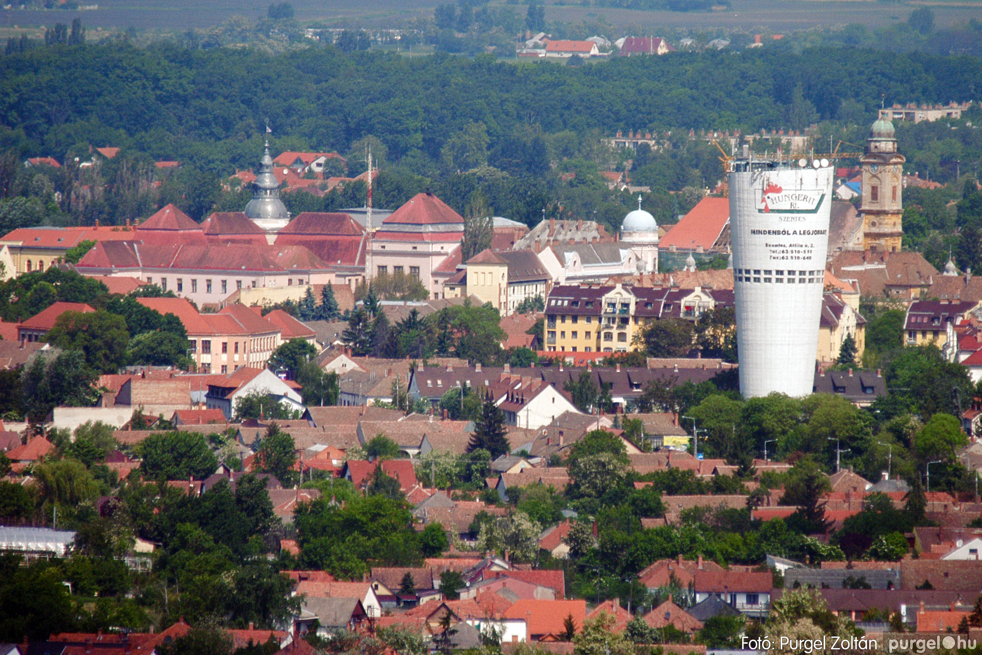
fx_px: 16365
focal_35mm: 600
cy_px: 328
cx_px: 491
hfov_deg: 3.4
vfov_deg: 2.3
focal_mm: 400
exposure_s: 1/500
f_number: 5.6
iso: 400
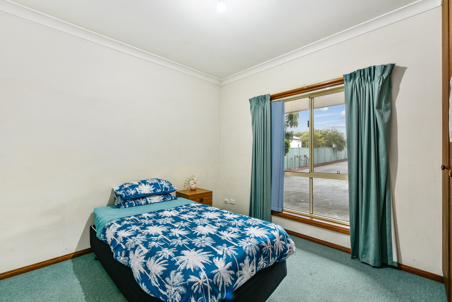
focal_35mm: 15
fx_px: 188
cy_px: 151
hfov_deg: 100.4
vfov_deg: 77.4
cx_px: 226
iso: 125
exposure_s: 1.3
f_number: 11
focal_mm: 15
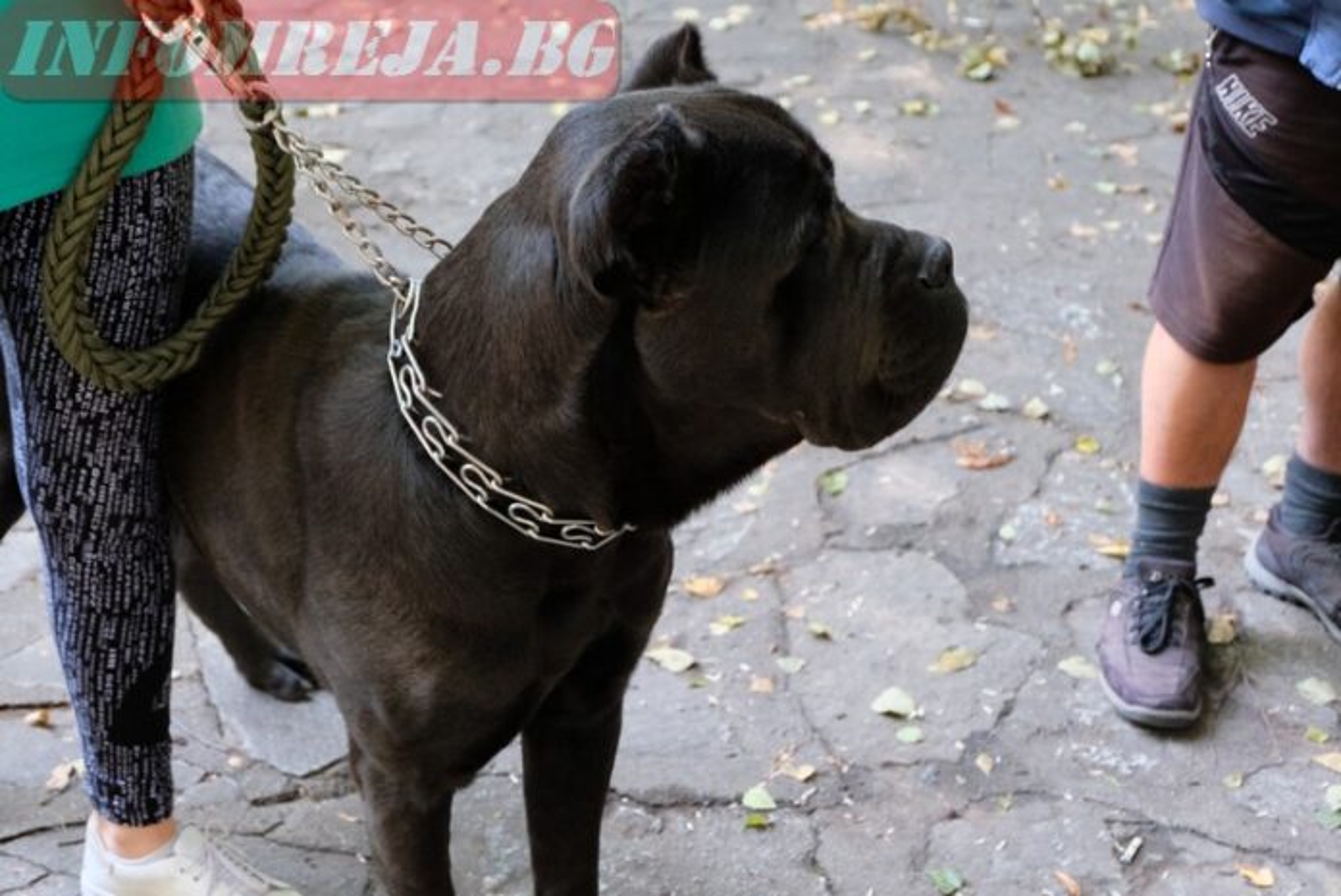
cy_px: 448
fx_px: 2423
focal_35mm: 65
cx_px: 670
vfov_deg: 21.0
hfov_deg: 30.9
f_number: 5.6
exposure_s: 1/60
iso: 2500
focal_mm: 43.4
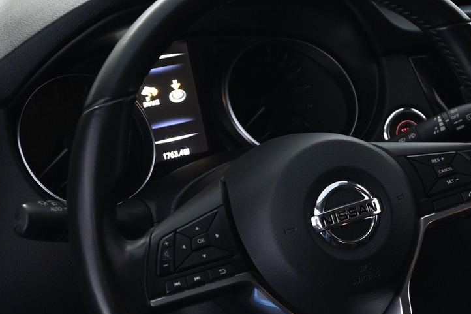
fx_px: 1100
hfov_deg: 23.9
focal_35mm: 84
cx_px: 351
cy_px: 185
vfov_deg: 16.2
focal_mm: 25
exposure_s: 1/15
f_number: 4.2
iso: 1600
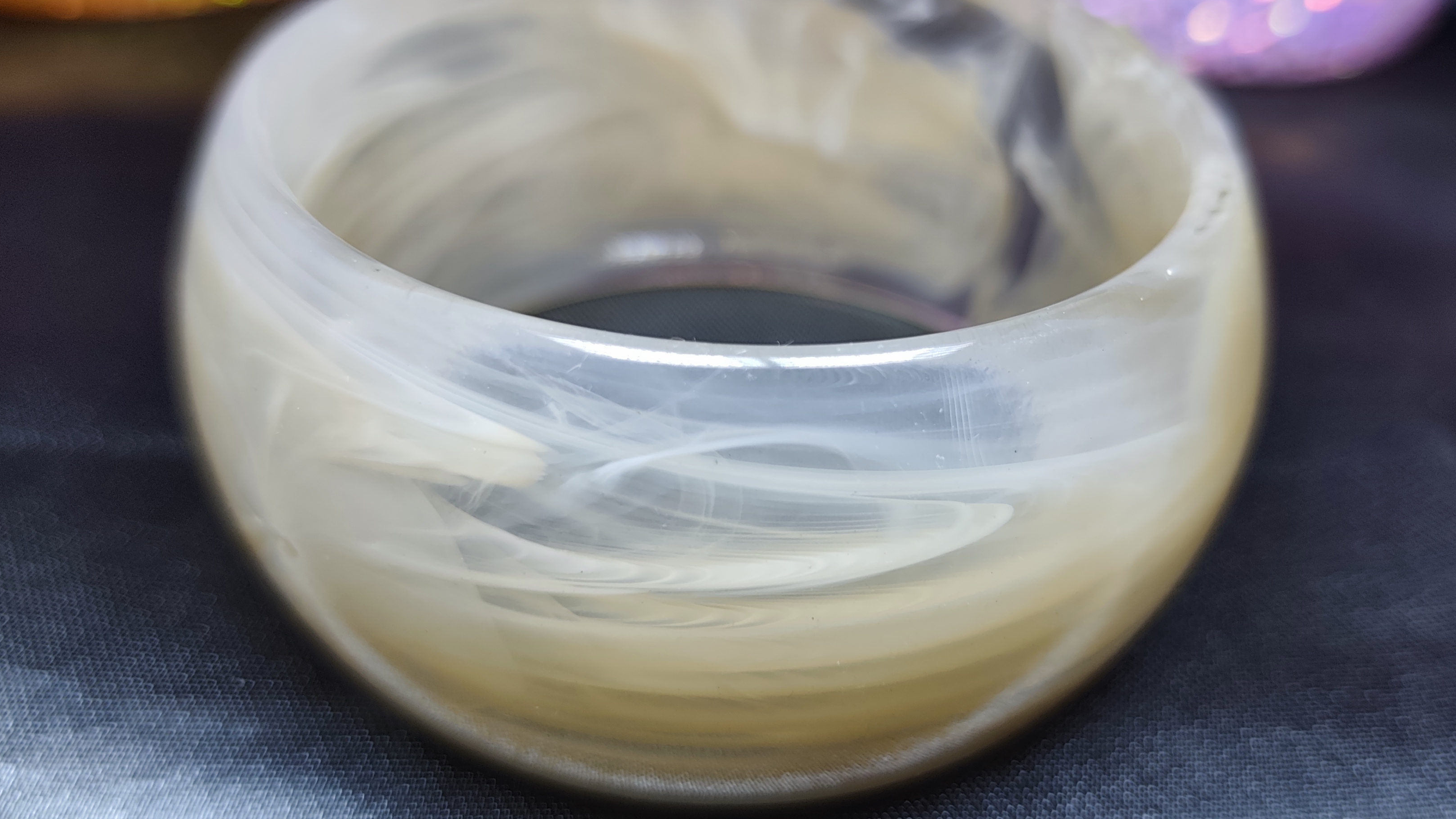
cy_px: 421
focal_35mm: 33
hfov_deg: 59.2
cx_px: 848
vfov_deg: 35.6
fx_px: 1274
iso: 50
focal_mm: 5.84
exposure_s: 1/148
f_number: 1.6
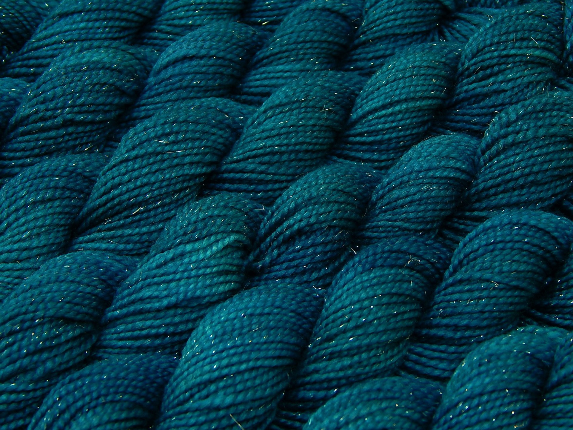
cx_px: 286
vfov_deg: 15.7
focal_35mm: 94
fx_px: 1556
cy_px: 215
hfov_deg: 20.9
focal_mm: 16.6
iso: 125
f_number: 4.4
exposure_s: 1/15
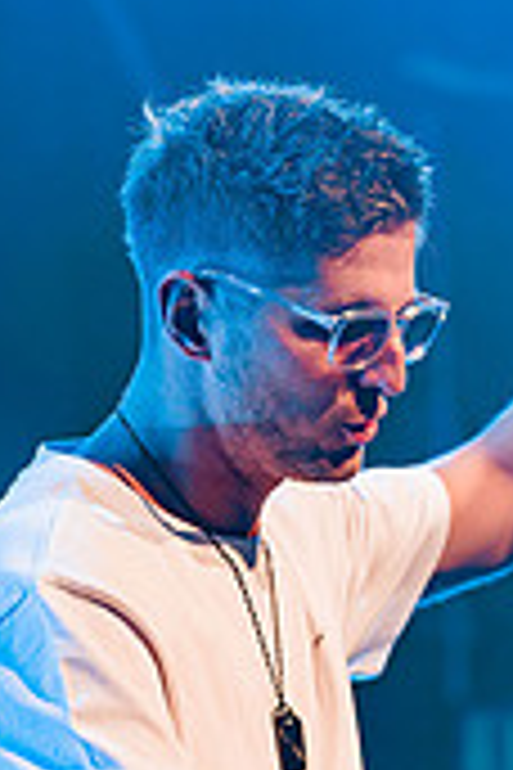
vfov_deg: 8.3
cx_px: 405
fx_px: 5279
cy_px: 689
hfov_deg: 5.6
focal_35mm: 247
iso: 500
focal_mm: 94
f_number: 2.8
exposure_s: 1/160
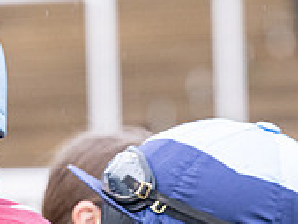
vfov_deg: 1.8
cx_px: 148
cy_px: 324
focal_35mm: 828
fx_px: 7133
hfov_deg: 2.4
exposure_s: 1/500
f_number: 5
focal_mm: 210
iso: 1000
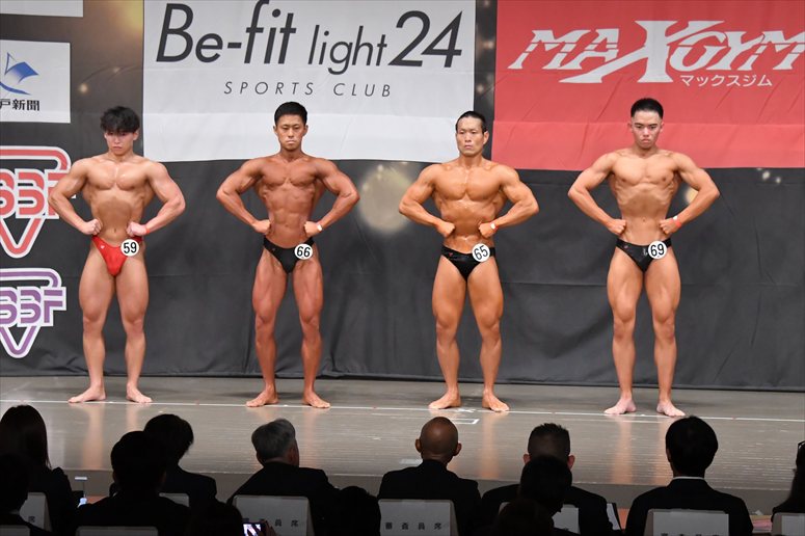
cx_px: 402
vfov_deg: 9.3
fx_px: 3286
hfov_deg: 14.0
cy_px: 268
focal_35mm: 147
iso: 6400
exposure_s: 1/400
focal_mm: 98
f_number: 5.6
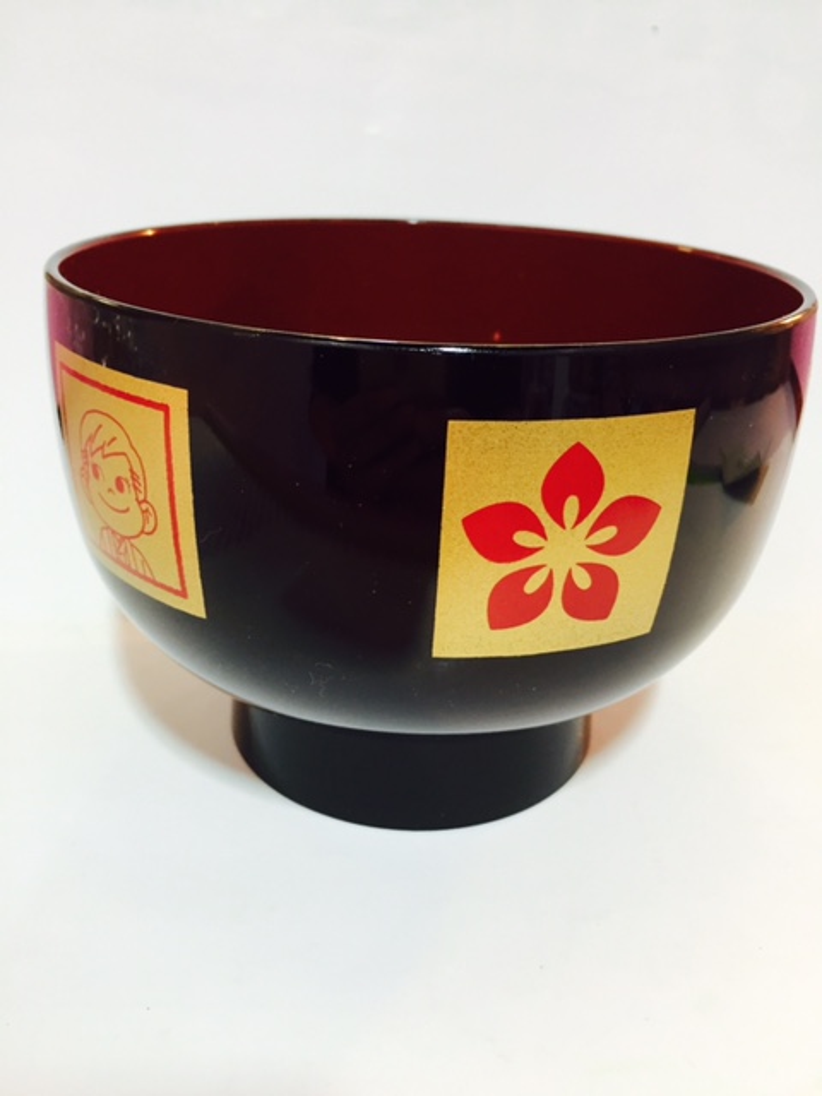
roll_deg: -1.5
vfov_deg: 61.7
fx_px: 918
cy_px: 548
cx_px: 411
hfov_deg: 48.2
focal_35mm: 29
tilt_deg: -21.9
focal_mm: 4.15
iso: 125
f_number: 2.2
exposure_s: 1/33
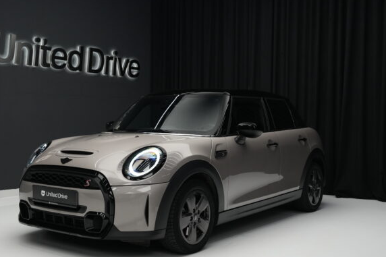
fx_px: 504
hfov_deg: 41.7
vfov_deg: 28.6
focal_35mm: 47
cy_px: 148
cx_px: 155
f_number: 4.5
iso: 1000
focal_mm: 35
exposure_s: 1/60
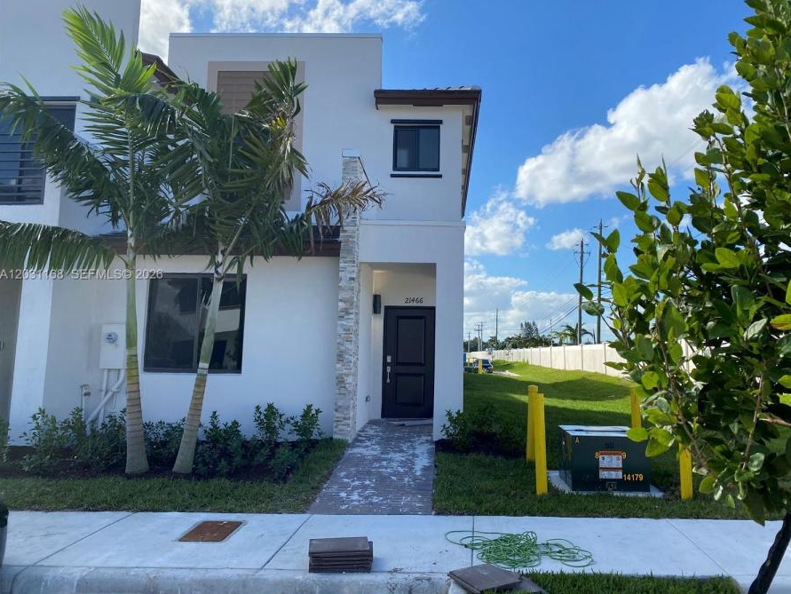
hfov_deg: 63.4
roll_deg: -0.7
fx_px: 640
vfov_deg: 49.7
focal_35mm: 28
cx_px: 423
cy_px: 275
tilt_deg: +7.3
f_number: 1.8
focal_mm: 4.25
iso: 32
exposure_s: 1/2268
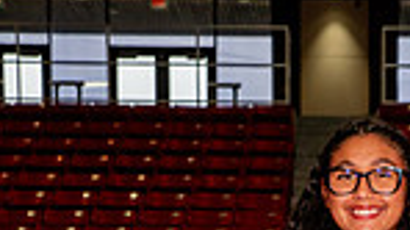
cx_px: 363
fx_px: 2151
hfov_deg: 10.8
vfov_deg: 5.9
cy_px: 568
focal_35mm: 198
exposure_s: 1/320
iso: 800
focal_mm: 62
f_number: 7.1
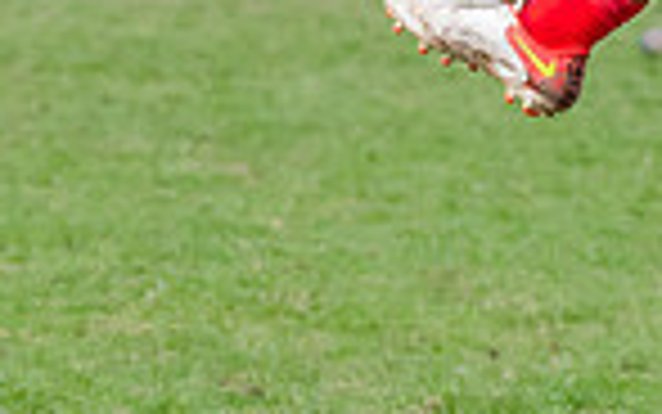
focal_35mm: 1221
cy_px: 1
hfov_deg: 1.7
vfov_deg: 1.1
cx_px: 602
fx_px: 22037
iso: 800
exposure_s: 1/1600
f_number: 5.6
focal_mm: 160
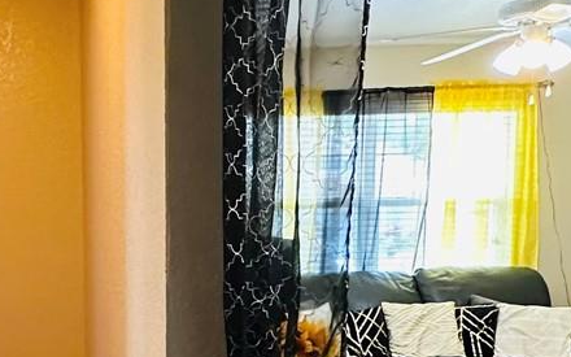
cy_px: 302
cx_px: 5
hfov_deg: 34.3
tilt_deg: -6.0
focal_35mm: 54
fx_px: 840
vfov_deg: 23.5
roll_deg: +0.8
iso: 400
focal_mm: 2.22
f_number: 2.2
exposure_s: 1/60
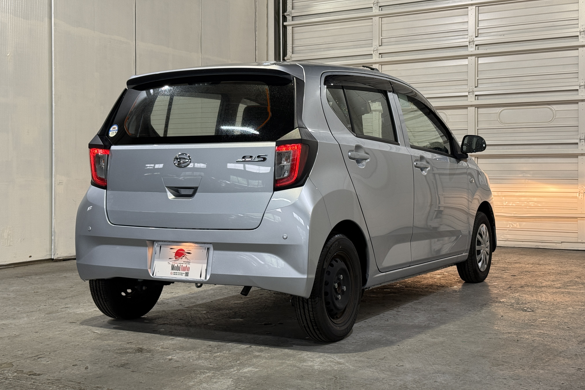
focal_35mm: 50
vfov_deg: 27.0
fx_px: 812
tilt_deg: -0.3
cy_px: 175
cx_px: 292
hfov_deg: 39.6
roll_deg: -0.4
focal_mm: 6.76
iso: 80
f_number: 1.78
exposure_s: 1/60
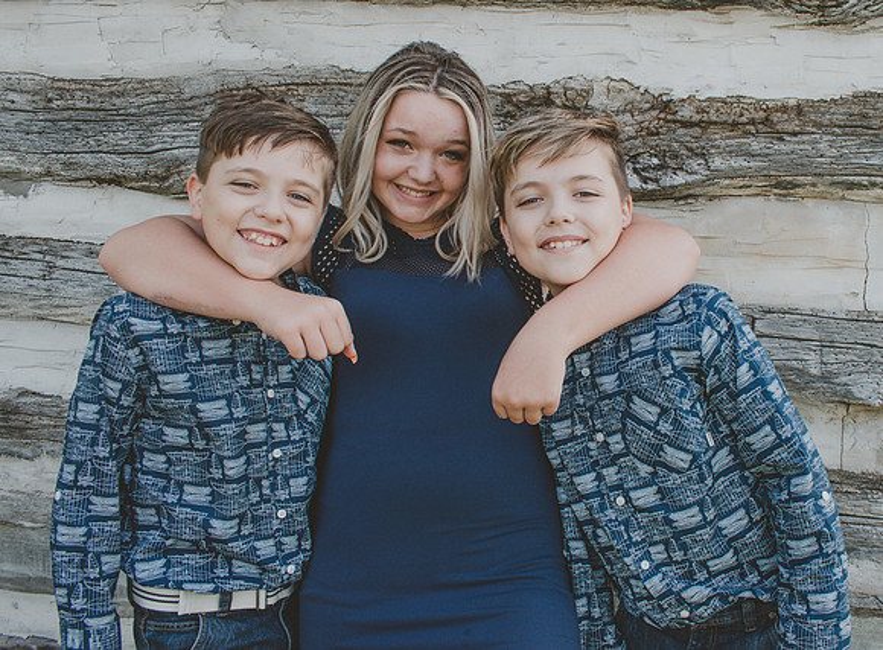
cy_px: 270
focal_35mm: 34
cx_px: 571
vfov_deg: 41.5
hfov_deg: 53.7
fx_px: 856
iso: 400
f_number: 7.1
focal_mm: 18
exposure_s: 1/200
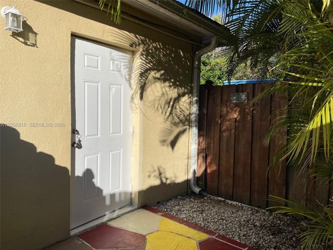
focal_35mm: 26
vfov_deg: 53.1
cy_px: 125
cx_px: 166
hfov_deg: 67.3
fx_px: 250
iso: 32
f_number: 1.6
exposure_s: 1/5814
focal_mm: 4.2
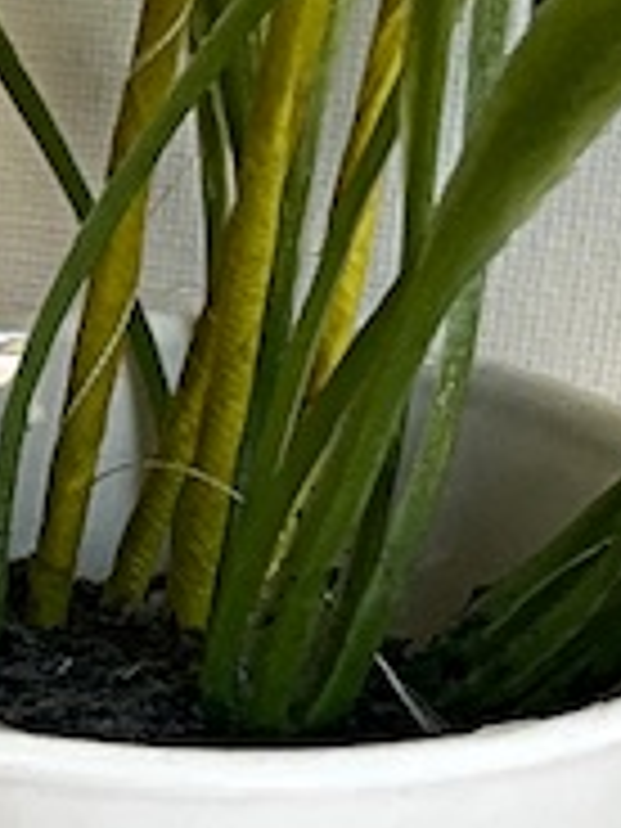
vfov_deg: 9.6
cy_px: 1130
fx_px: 4832
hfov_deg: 6.8
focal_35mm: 202
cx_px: -1048
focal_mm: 3
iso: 32
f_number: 1.8
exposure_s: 1/100
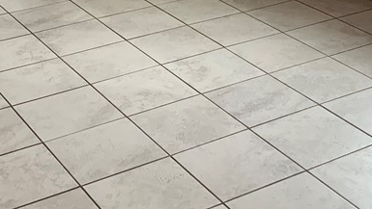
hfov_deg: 25.3
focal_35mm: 84
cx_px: 213
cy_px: -72
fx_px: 829
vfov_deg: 13.8
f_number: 1.8
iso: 50
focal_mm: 3
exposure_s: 1/120
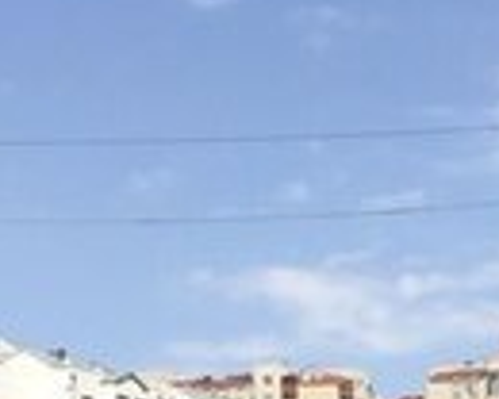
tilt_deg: -10.6
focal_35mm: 108
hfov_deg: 17.5
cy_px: 925
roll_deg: +0.8
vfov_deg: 11.9
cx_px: 461
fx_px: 1595
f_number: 2.2
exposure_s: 1/1399
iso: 25
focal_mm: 4.15
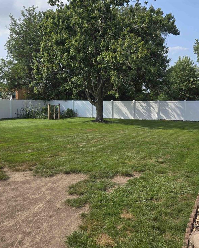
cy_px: 128
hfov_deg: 46.8
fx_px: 228
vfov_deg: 57.2
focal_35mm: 31
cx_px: 119
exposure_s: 1/1402
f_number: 1.8
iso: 25
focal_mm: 5.4
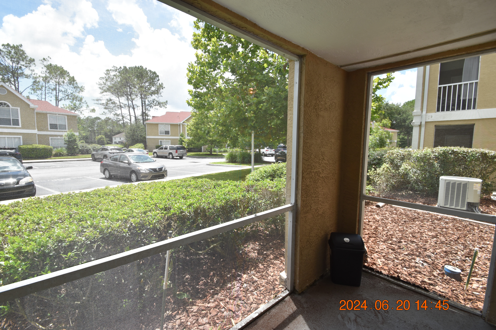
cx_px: 248
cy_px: 165
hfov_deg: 100.4
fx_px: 207
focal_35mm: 15
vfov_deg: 77.3
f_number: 8
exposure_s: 1/250
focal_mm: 10
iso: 220
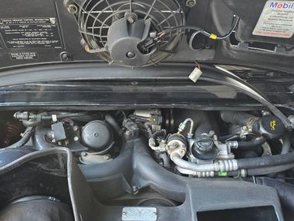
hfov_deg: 47.8
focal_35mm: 39
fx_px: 331
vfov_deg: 36.8
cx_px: 136
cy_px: 119
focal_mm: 6.3
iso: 200
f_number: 1.7
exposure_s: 1/120
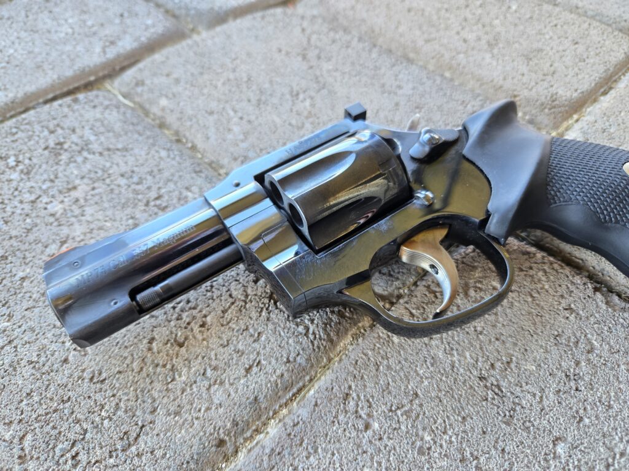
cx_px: 314
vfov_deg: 58.9
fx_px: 418
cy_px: 236
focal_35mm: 23
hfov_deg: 73.9
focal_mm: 5.4
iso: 125
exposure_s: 1/180
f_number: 1.8
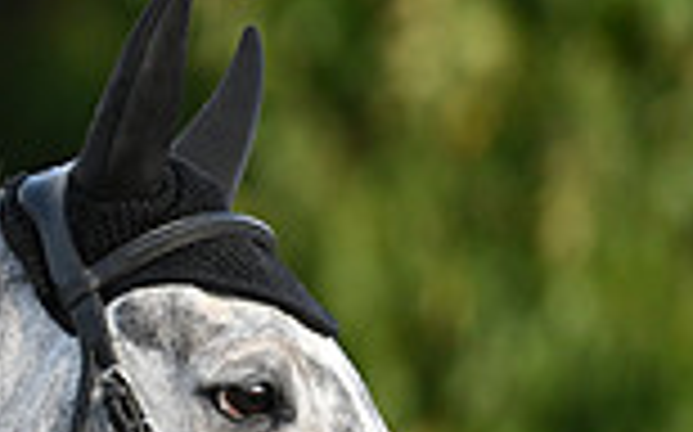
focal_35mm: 1386
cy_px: 254
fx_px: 26158
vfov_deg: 0.9
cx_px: -554
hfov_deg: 1.5
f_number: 5.6
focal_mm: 360
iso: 1600
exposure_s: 1/1250
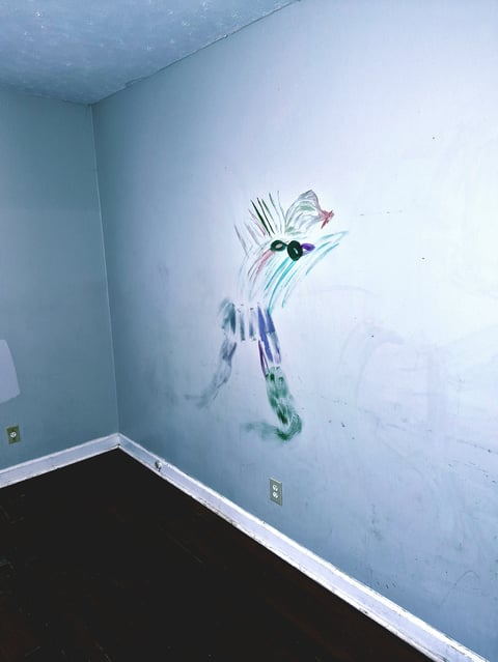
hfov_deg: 58.9
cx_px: 249
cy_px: 331
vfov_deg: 73.9
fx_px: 441
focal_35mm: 23
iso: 100
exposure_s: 1/24
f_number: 1.8
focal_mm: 5.4
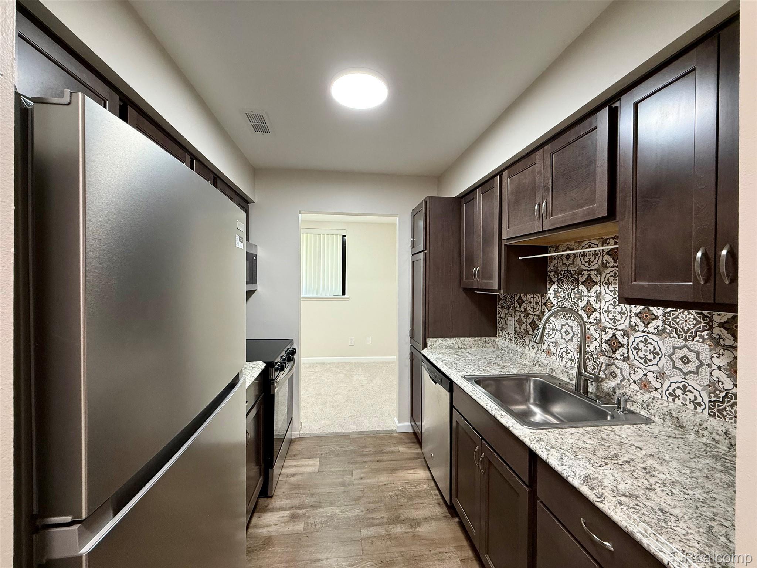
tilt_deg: -0.7
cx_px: 378
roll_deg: -0.8
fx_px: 306
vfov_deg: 85.7
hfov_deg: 102.1
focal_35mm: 14
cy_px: 284
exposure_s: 1/60
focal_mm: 2.22
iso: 200
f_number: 2.2
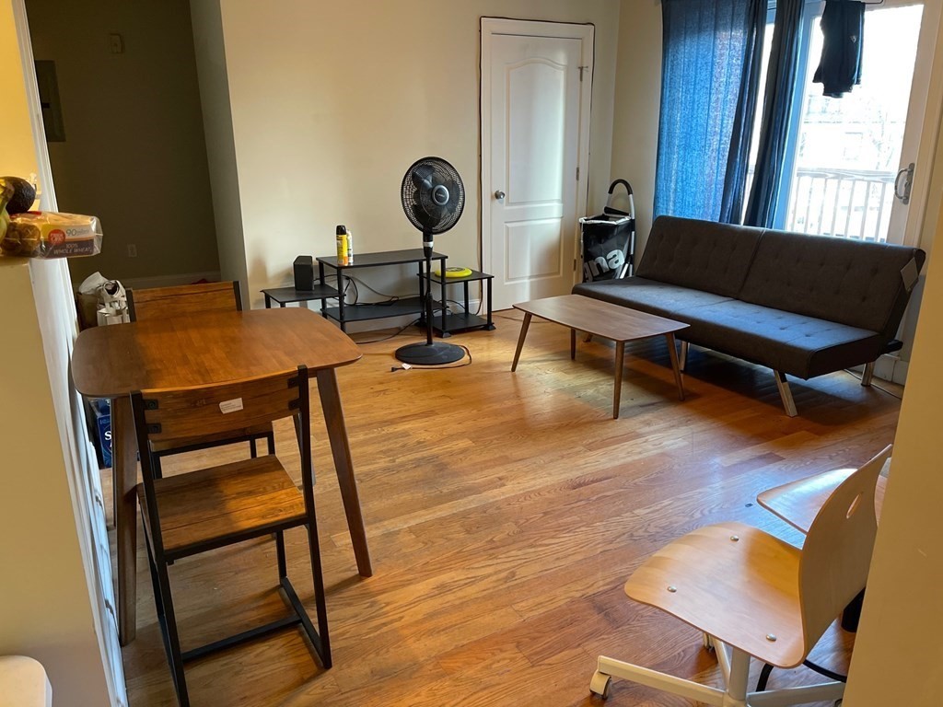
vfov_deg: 53.1
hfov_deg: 67.3
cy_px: 354
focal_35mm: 26
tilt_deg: -16.8
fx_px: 708
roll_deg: +0.5
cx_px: 472
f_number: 1.6
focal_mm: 5.1
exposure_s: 1/60
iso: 200
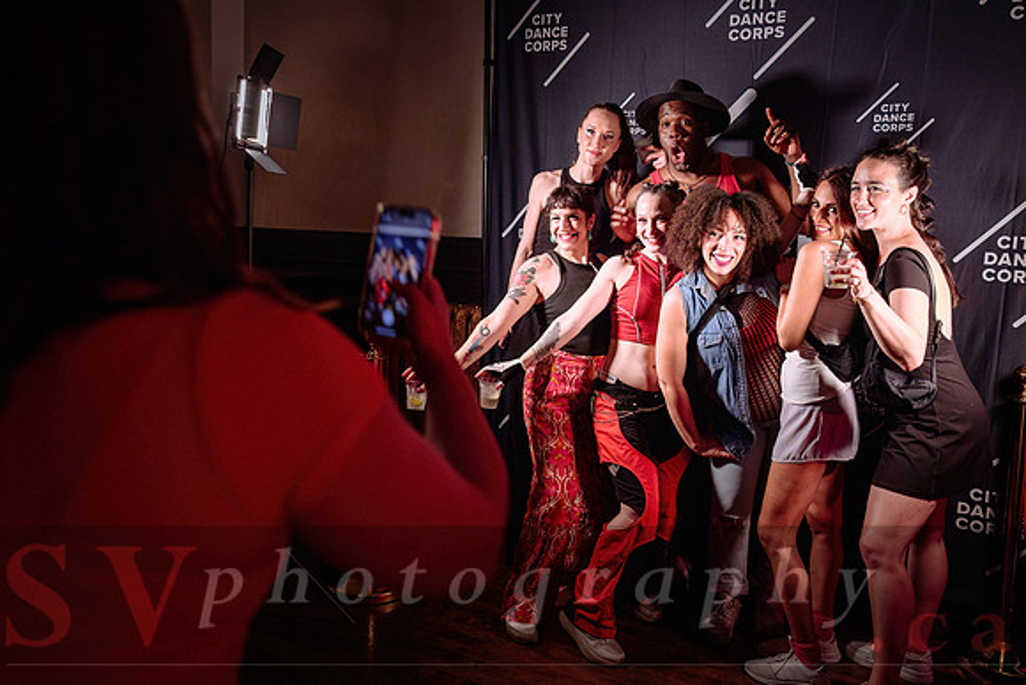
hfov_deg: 63.3
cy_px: 305
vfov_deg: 44.7
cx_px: 543
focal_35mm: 29
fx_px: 832
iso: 1000
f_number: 3.2
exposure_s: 1/80
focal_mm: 24
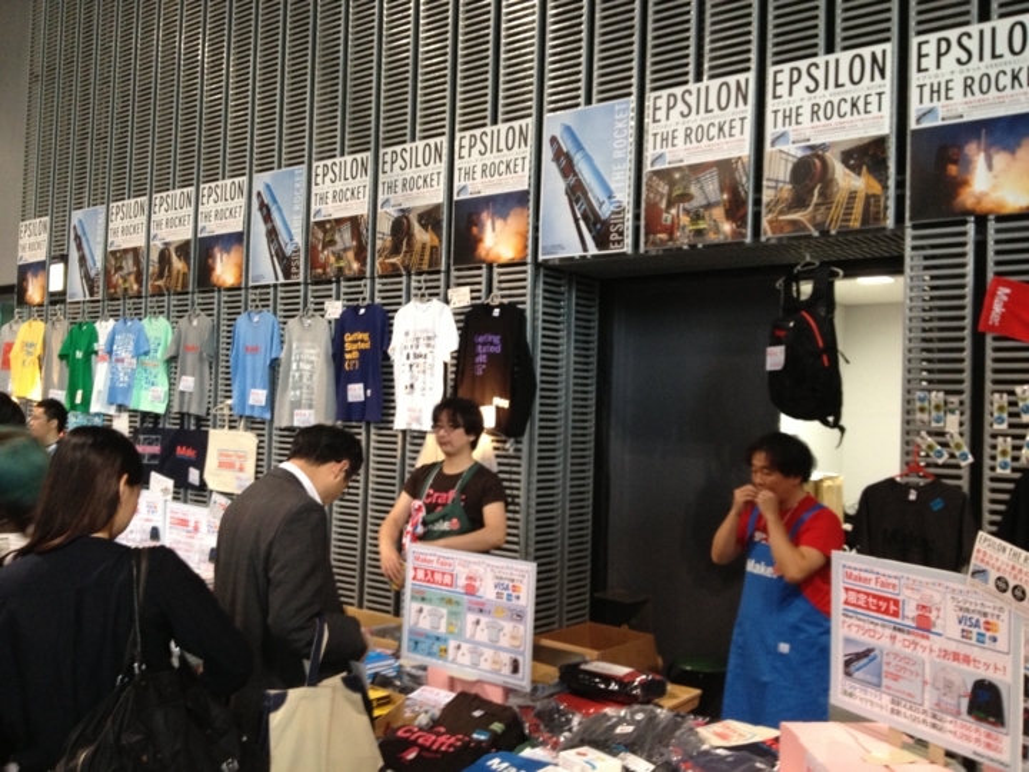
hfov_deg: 52.6
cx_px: 514
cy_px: 386
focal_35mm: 35
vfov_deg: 40.7
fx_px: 1040
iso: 200
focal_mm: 4.28
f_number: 2.4
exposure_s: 1/20
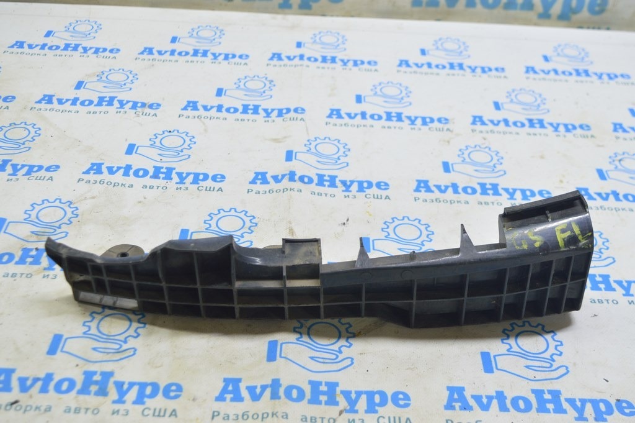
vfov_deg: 29.8
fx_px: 793
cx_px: 318
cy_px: 212
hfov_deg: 43.6
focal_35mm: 45
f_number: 5.6
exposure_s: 1/20
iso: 400
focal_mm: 30
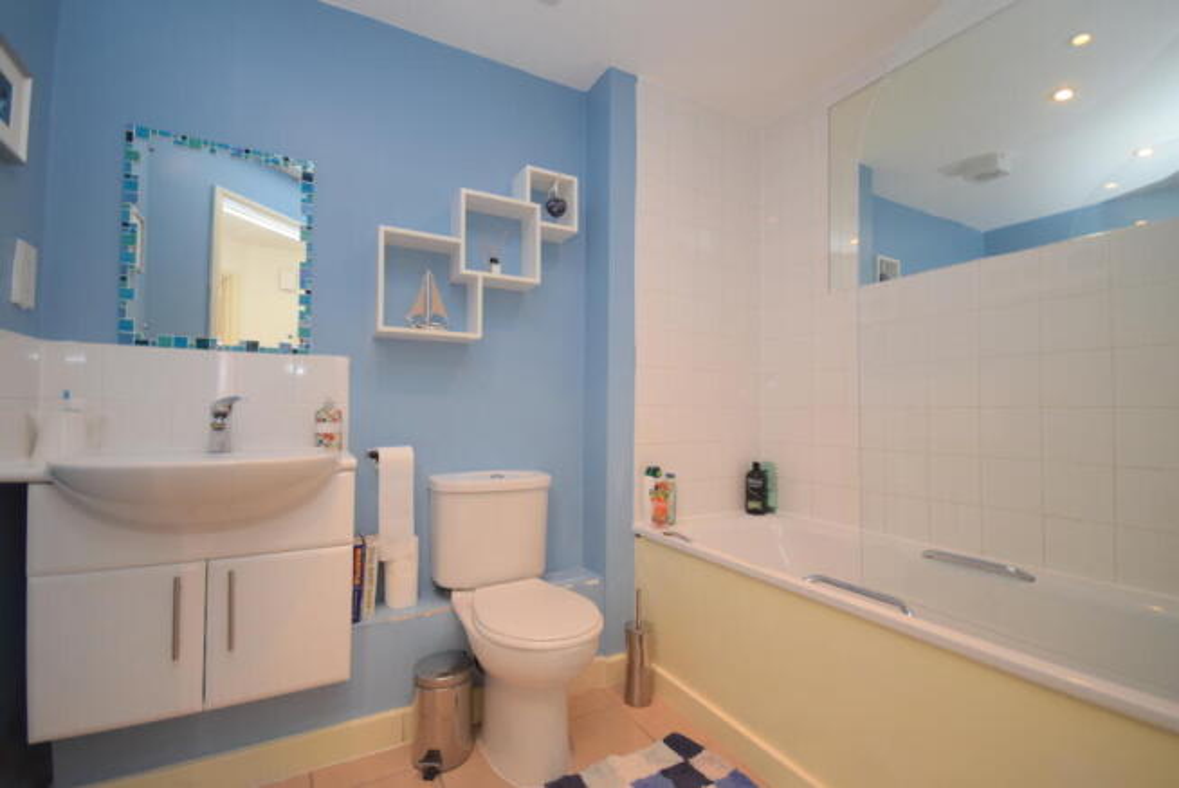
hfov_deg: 100.4
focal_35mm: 15
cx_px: 590
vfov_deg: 77.4
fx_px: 492
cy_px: 394
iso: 1400
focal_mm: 10
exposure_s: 1/60
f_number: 4
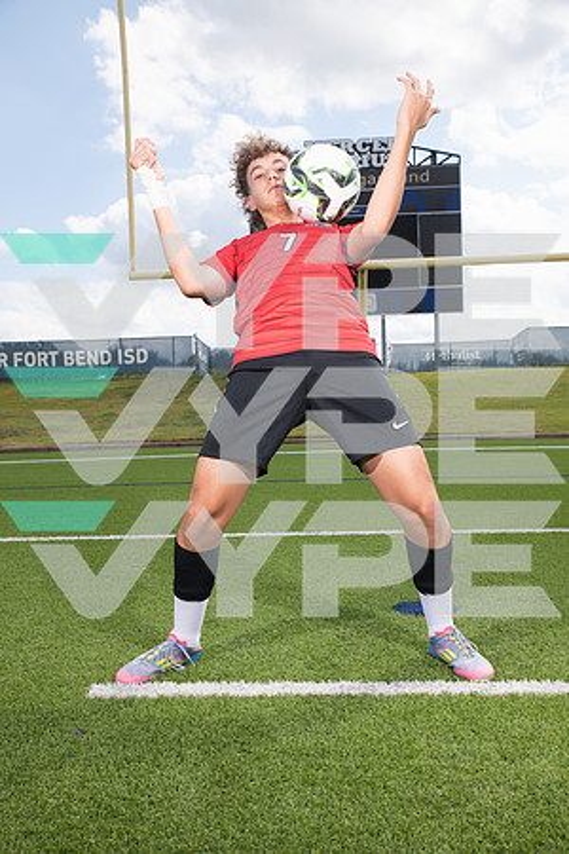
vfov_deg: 50.7
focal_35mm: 38
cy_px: 427
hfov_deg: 35.1
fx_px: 901
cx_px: 284
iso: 125
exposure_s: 1/400
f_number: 7.1
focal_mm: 38
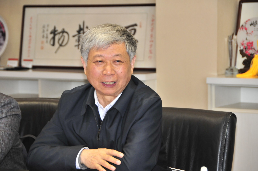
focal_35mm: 142
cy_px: 86
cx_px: 129
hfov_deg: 14.4
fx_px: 1020
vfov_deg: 9.6
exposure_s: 1/60
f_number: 6.3
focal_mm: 95
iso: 800
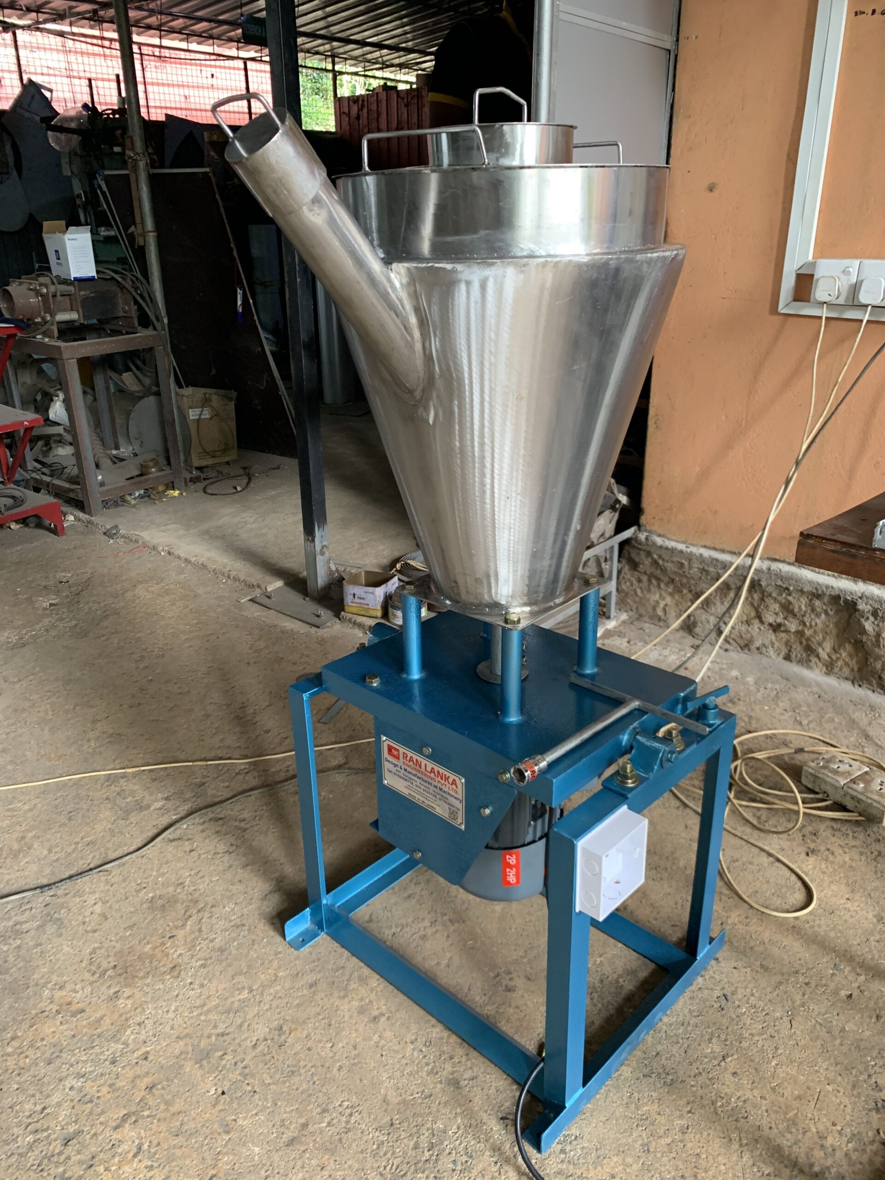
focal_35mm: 26
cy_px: 590
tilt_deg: -24.8
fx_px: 886
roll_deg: -0.4
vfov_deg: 67.3
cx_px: 442
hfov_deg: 53.1
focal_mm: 4.25
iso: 200
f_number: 1.8
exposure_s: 1/60
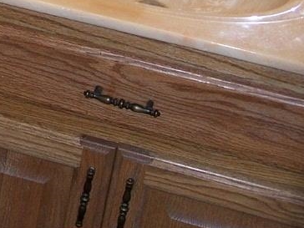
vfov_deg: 11.7
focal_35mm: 122
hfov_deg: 15.1
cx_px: -130
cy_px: -102
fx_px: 1071
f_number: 2.8
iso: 125
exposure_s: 1/60
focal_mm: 7.8
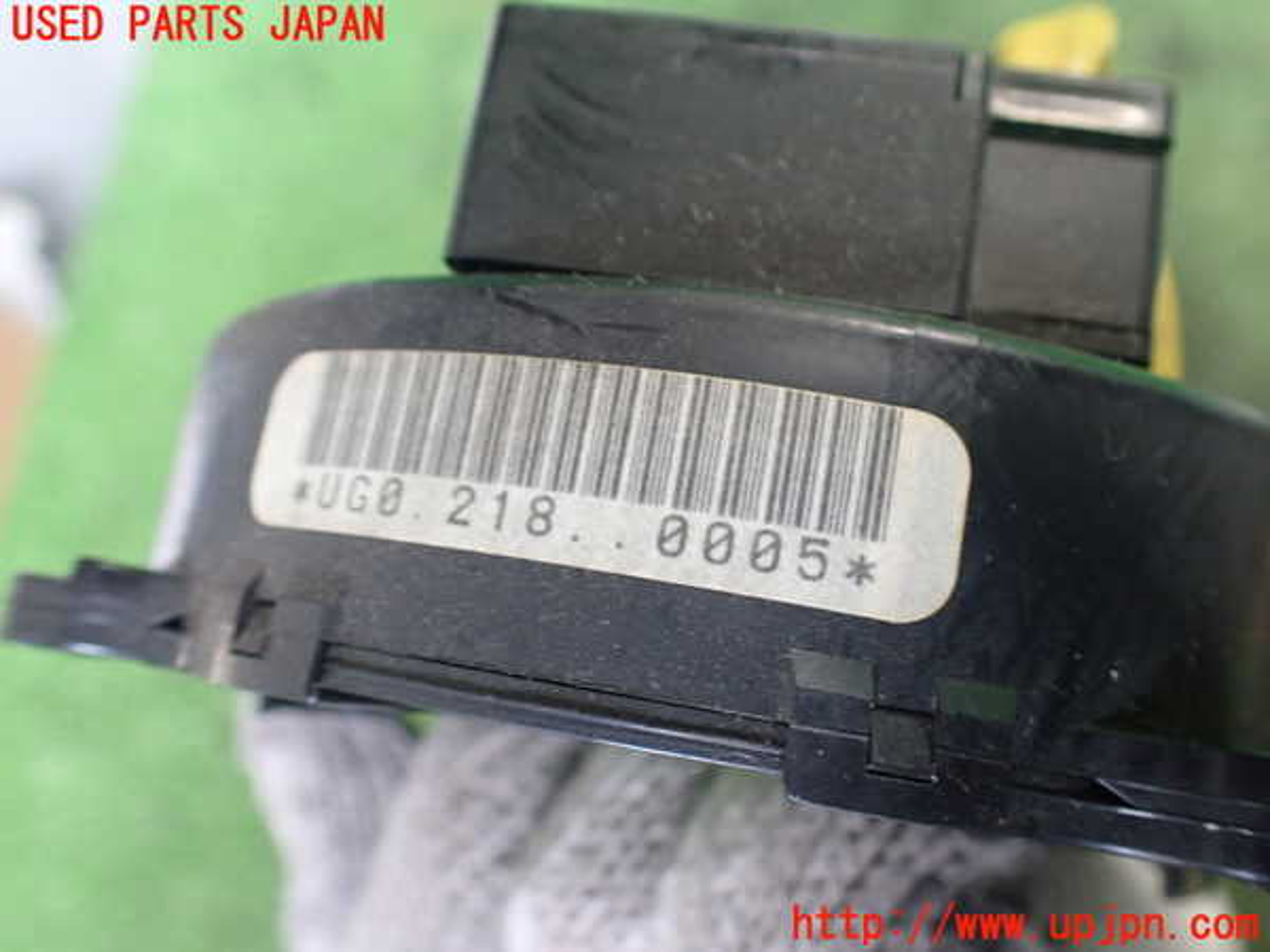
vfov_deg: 46.8
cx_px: 635
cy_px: 476
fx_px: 1101
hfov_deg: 60.0
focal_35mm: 30
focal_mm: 5.4
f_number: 2.3
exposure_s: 1/60
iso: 800
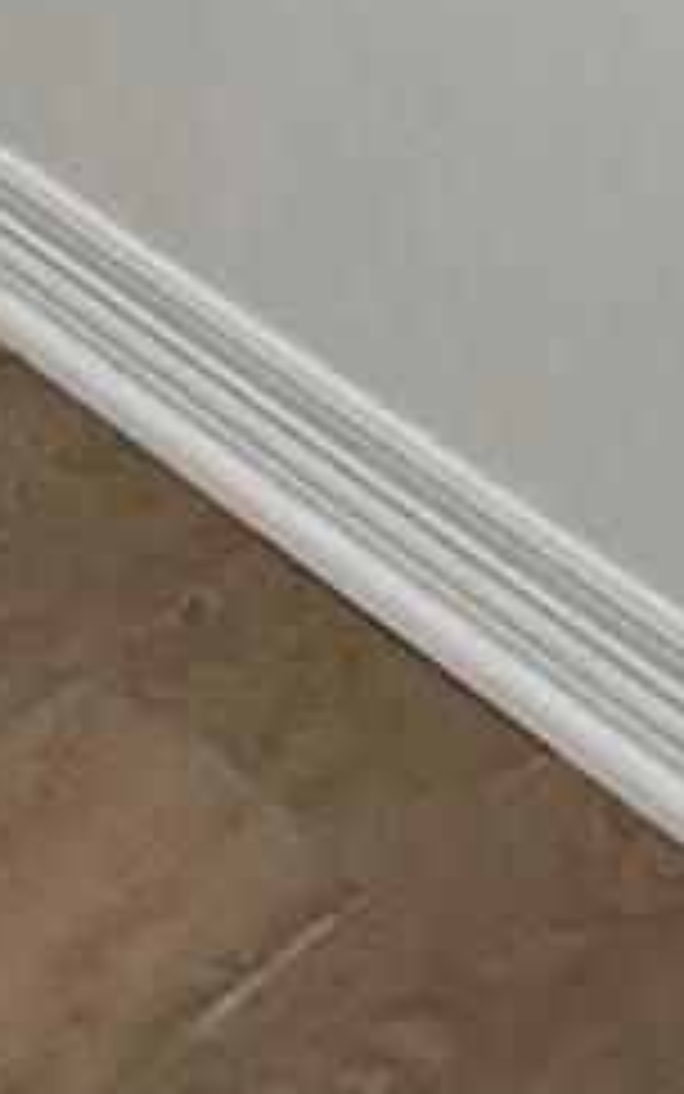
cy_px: -1859
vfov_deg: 11.9
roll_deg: -2.5
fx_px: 3726
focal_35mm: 125
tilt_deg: -5.2
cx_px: -891
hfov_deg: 9.5
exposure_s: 1/120
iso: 250
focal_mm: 2.22
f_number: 2.2
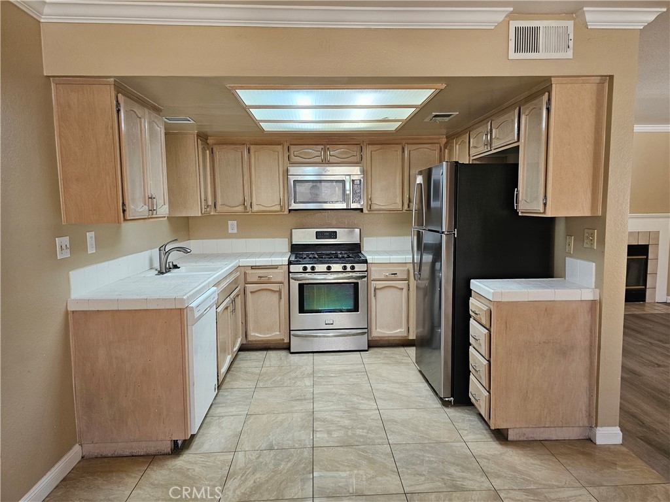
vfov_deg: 58.9
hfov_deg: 73.9
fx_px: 445
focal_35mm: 23
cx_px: 335
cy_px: 251
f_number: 1.7
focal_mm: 6.3
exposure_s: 1/120
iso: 200
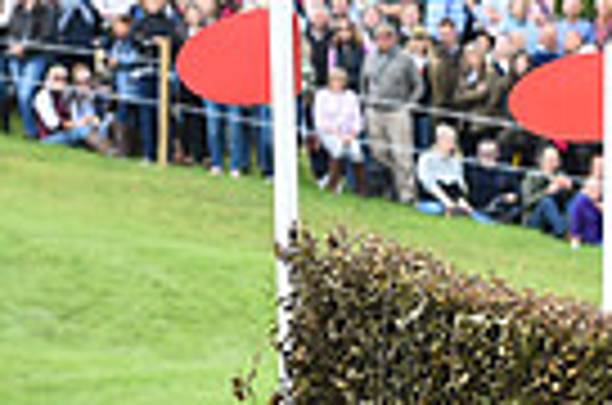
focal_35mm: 470
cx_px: 1292
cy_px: 346
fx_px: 7971
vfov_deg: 2.9
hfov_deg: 4.3
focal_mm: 110
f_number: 5.6
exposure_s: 1/1250
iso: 1600
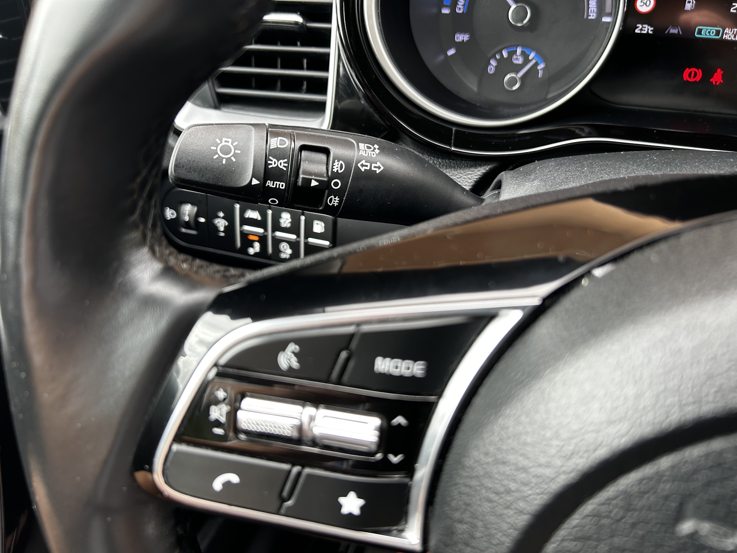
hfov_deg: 67.3
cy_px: 276
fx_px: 554
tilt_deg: -39.7
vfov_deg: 53.1
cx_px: 368
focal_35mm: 26
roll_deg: +3.9
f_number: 1.5
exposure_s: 1/121
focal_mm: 5.7
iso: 80
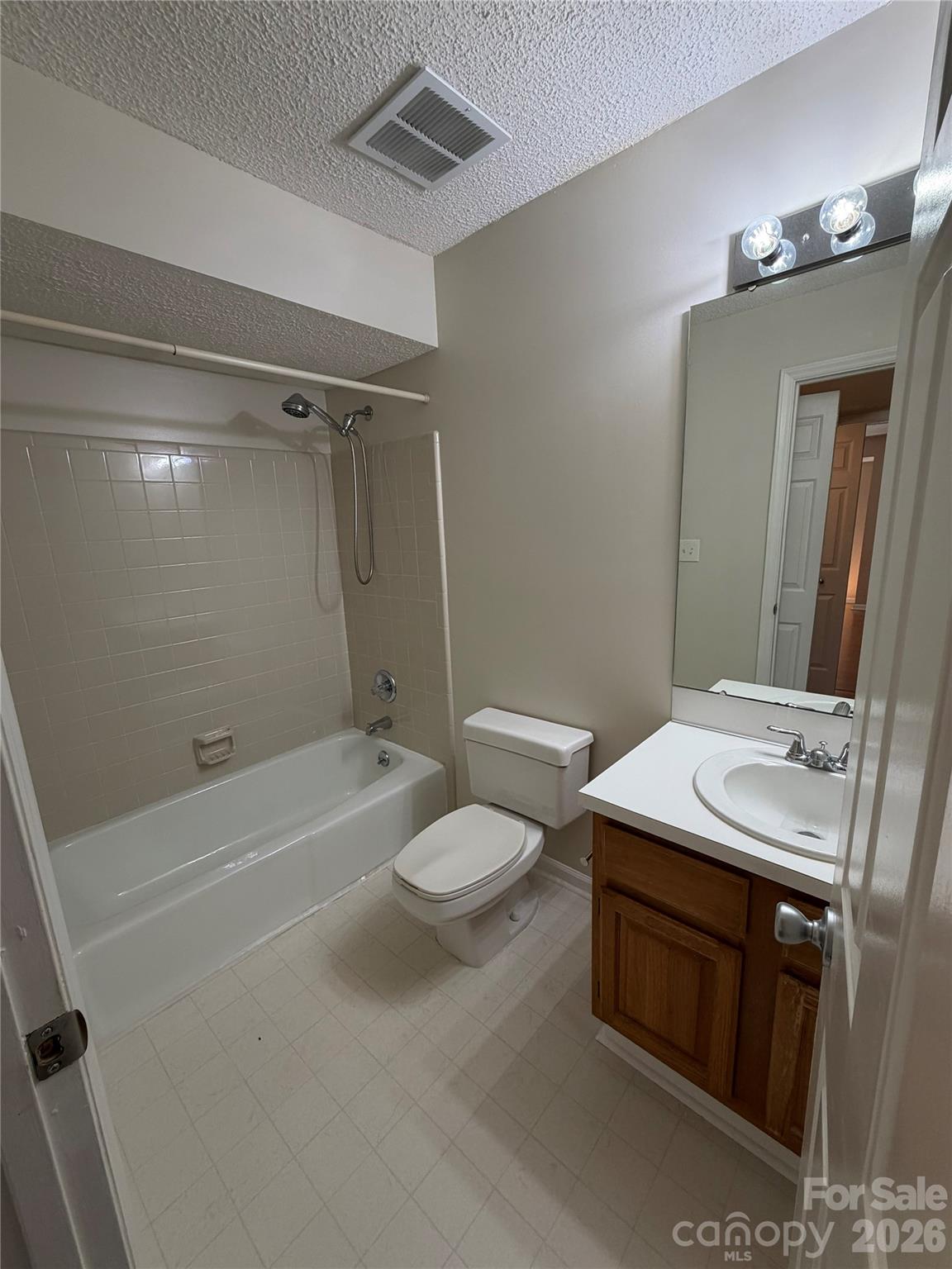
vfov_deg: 102.1
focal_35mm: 14
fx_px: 513
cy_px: 634
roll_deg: +2.9
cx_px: 476
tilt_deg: -13.3
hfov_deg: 85.7
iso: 200
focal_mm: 2.22
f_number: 2.2
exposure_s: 1/120
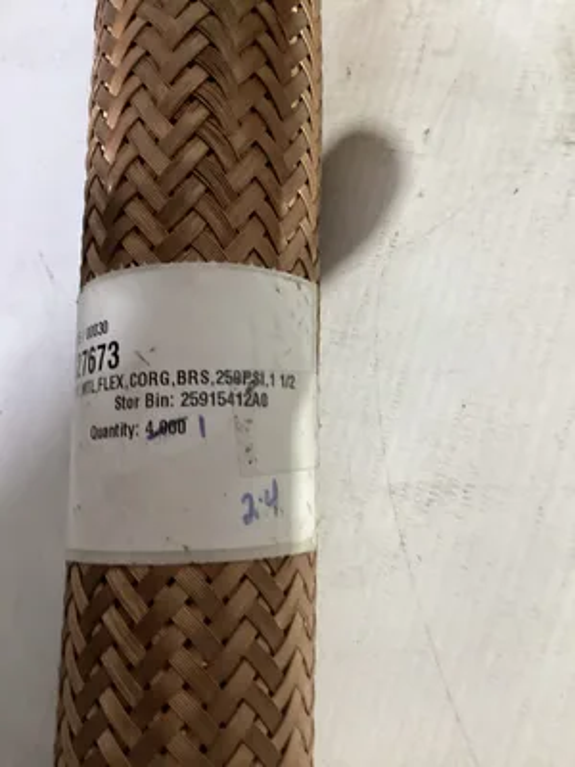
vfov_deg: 58.4
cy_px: 384
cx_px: 288
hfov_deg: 45.4
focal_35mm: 31
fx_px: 687
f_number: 2.4
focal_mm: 3.3
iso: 250
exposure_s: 1/33
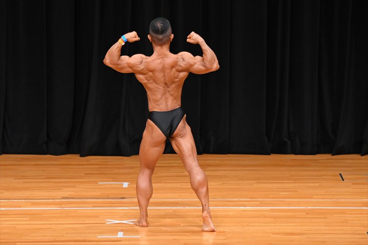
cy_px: 122
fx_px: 2912
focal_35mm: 285
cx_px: 184
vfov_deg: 4.8
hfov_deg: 7.2
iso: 4000
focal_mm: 190
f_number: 5.6
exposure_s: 1/400
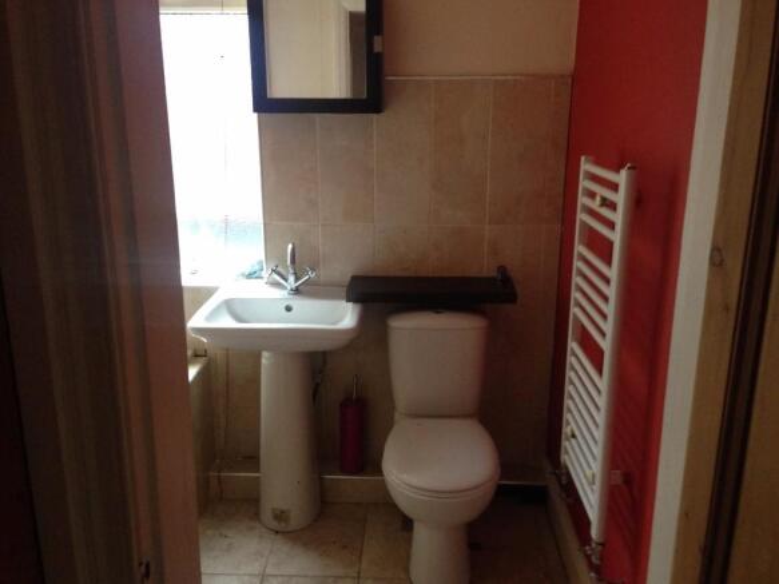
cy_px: 292
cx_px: 390
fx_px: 742
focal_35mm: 33
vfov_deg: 42.9
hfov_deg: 55.4
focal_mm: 4.12
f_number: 2.4
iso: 250
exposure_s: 1/20
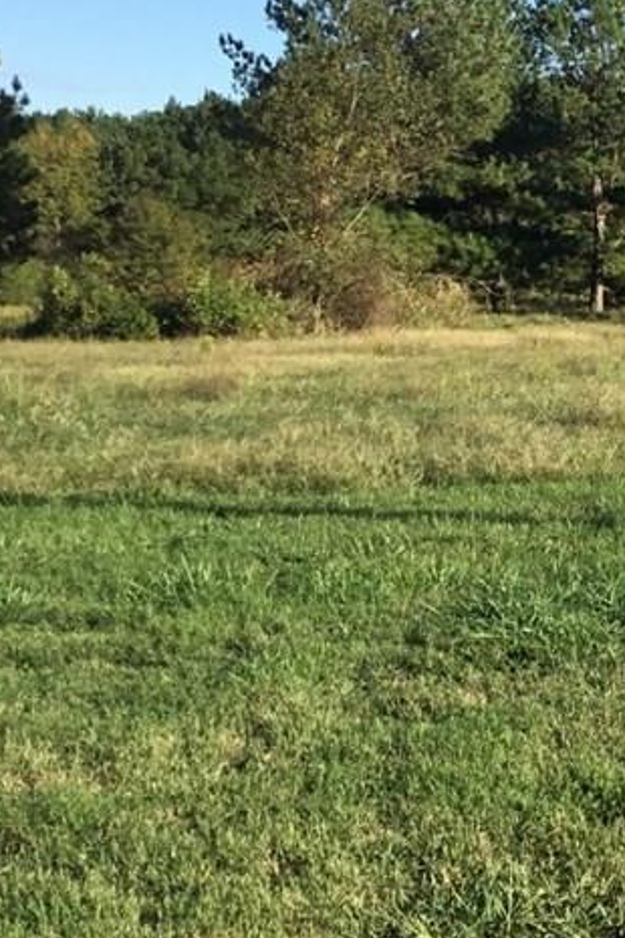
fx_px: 1849
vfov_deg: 28.2
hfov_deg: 17.4
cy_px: 278
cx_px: 921
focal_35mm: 71
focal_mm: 3.3
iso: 25
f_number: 2.4
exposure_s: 1/947
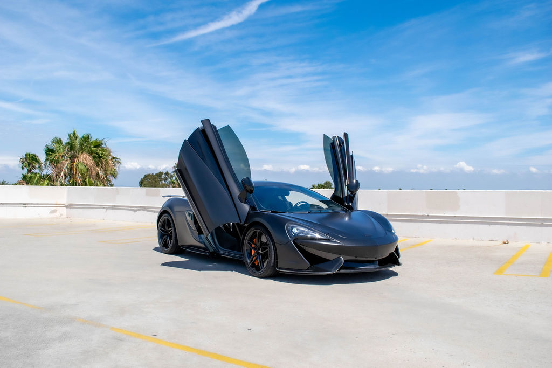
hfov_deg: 55.1
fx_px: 529
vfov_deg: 38.4
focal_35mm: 34
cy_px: 184
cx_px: 276
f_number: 8
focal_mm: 23
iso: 400
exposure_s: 1/2000
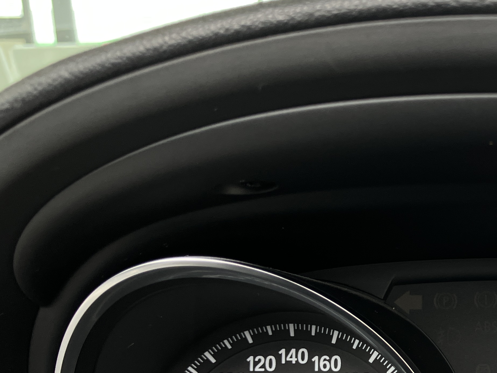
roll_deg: +0.6
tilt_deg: -12.4
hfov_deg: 28.9
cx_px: 538
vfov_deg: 23.4
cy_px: 336
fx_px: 876
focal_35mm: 61
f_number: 1.8
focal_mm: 3.99
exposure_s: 1/100
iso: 64
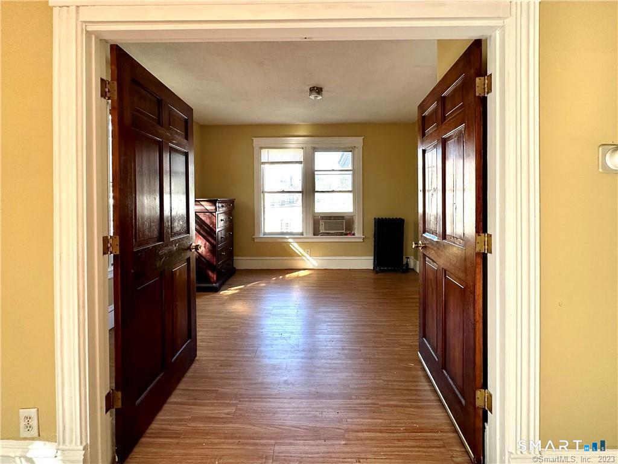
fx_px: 250
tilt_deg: -5.5
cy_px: 232
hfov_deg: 102.1
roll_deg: +1.1
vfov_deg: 85.7
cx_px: 309
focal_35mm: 14
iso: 125
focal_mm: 2.22
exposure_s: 1/99
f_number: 2.2
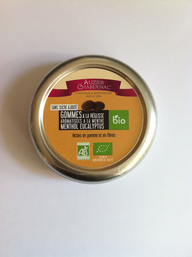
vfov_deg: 52.7
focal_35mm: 35
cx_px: 96
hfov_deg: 40.6
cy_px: 128
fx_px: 260
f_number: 2.8
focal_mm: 3.85
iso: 80
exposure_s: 1/24
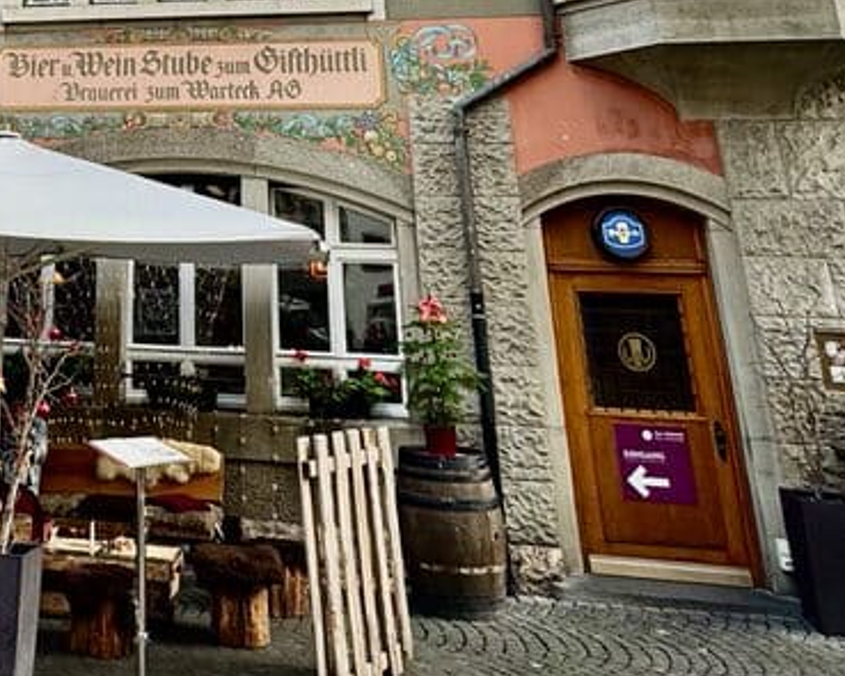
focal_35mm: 37
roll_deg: -3.6
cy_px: -30
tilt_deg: +18.0
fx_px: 925
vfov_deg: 35.5
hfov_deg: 44.1
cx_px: 62
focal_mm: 2.22
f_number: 2.2
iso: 40
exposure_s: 1/209
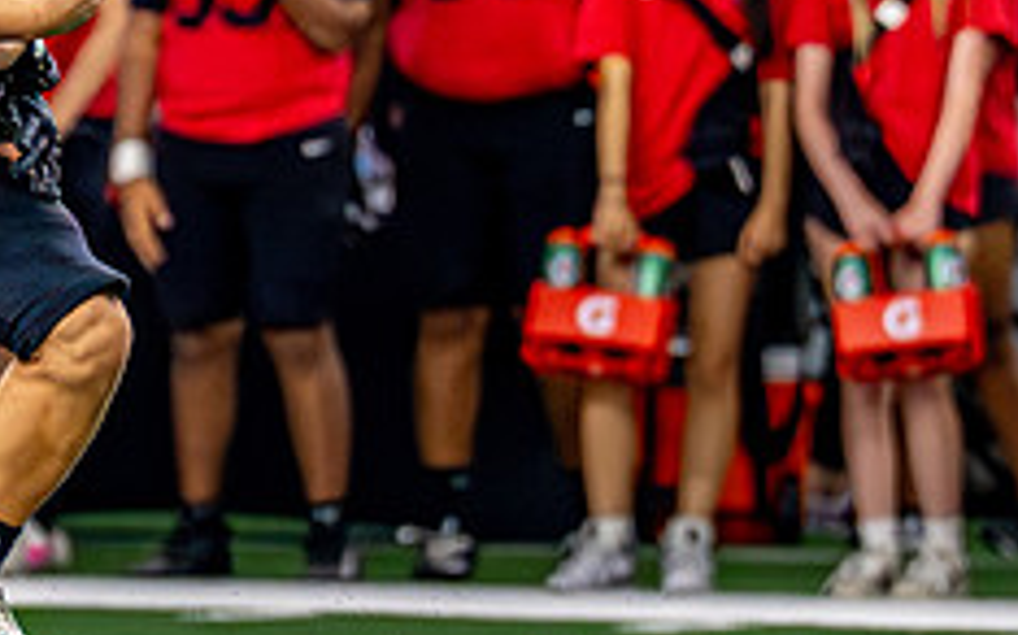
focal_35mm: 1072
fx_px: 29727
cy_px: 95
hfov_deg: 2.0
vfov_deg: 1.2
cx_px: 138
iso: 5000
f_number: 2.8
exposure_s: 1/2000
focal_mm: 200
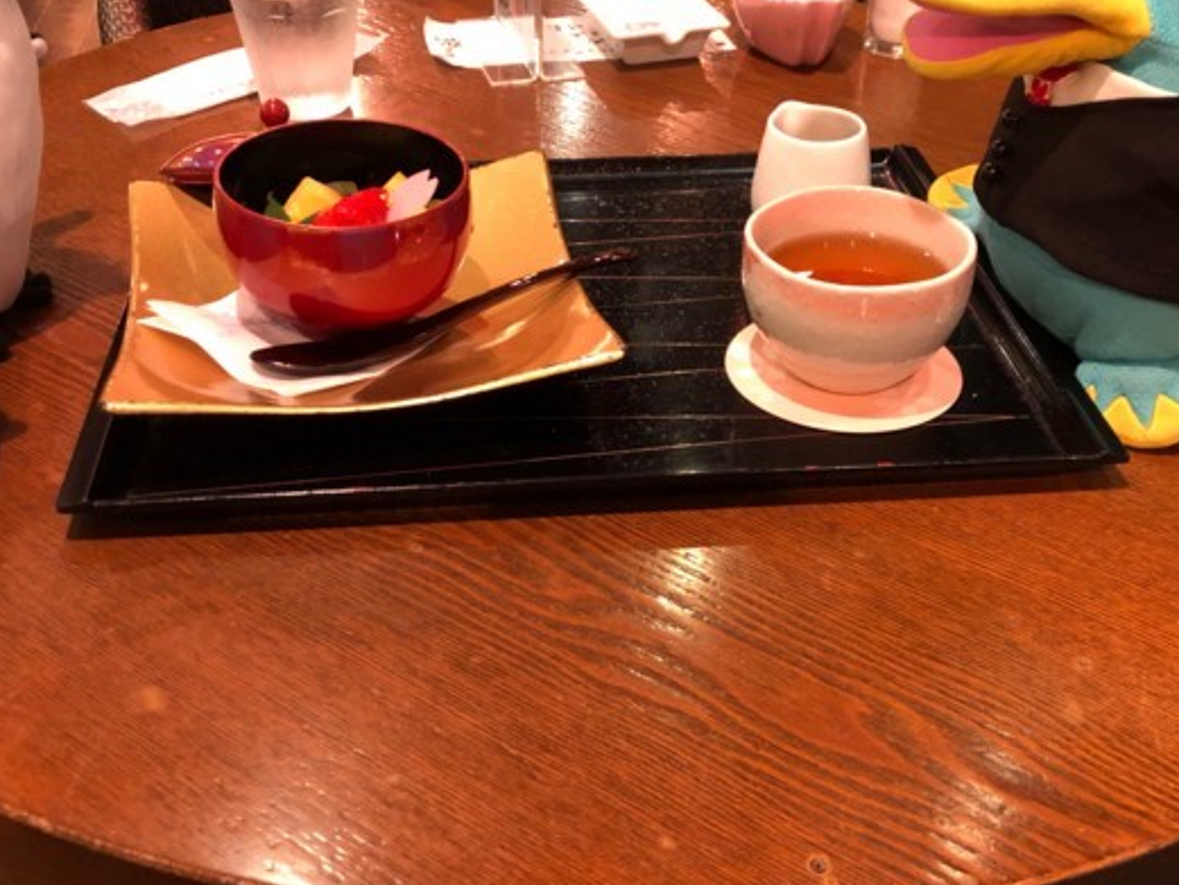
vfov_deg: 33.5
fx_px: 1465
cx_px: 606
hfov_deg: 43.8
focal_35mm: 43
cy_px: 349
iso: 100
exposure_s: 1/5
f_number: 1.8
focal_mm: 3.99
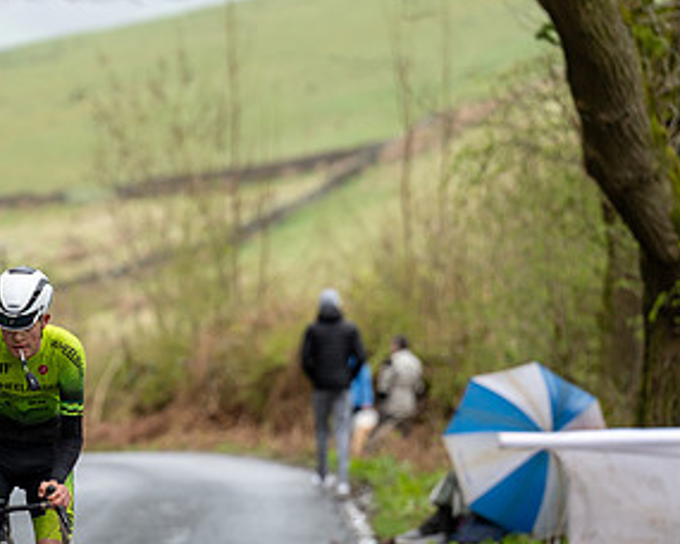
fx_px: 7004
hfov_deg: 5.5
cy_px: 395
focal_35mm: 348
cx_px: 52
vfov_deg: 4.4
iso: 800
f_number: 3.5
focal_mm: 182
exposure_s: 1/1000
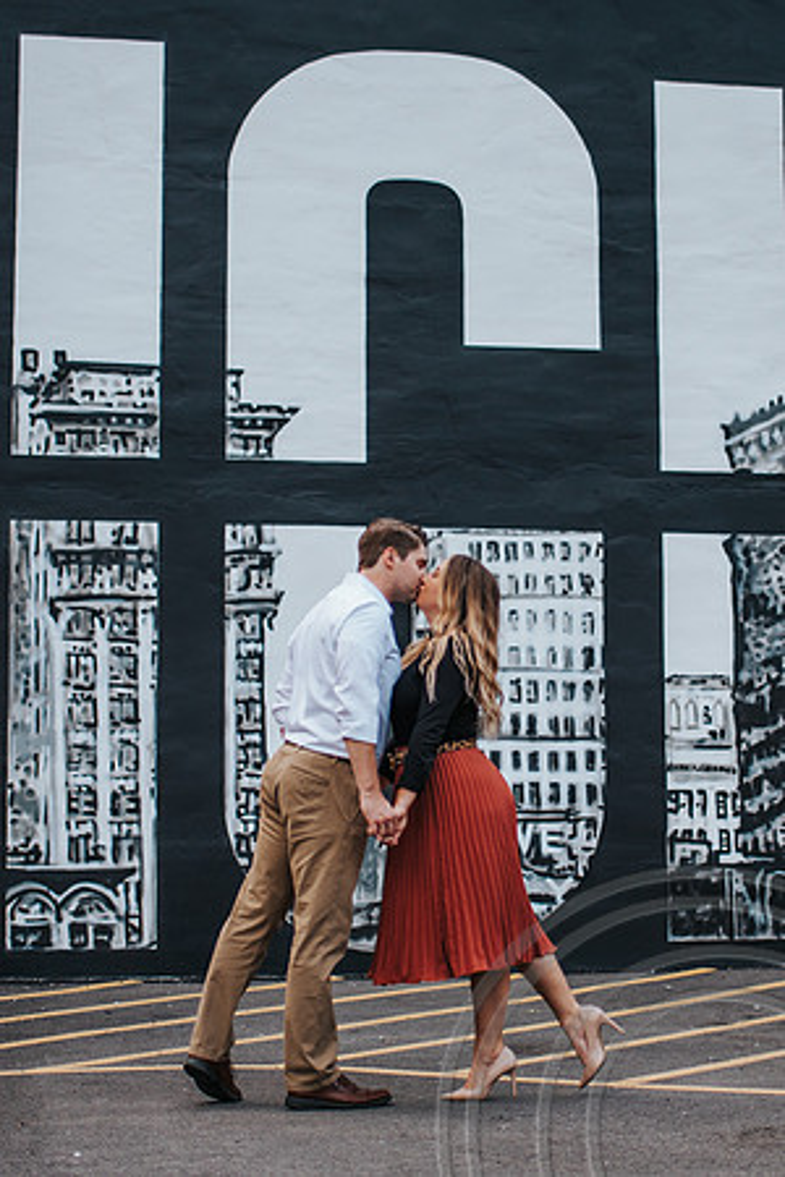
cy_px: 643
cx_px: 465
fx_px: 2085
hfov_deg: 21.3
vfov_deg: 31.5
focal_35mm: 64
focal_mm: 35
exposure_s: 1/800
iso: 320
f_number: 1.8
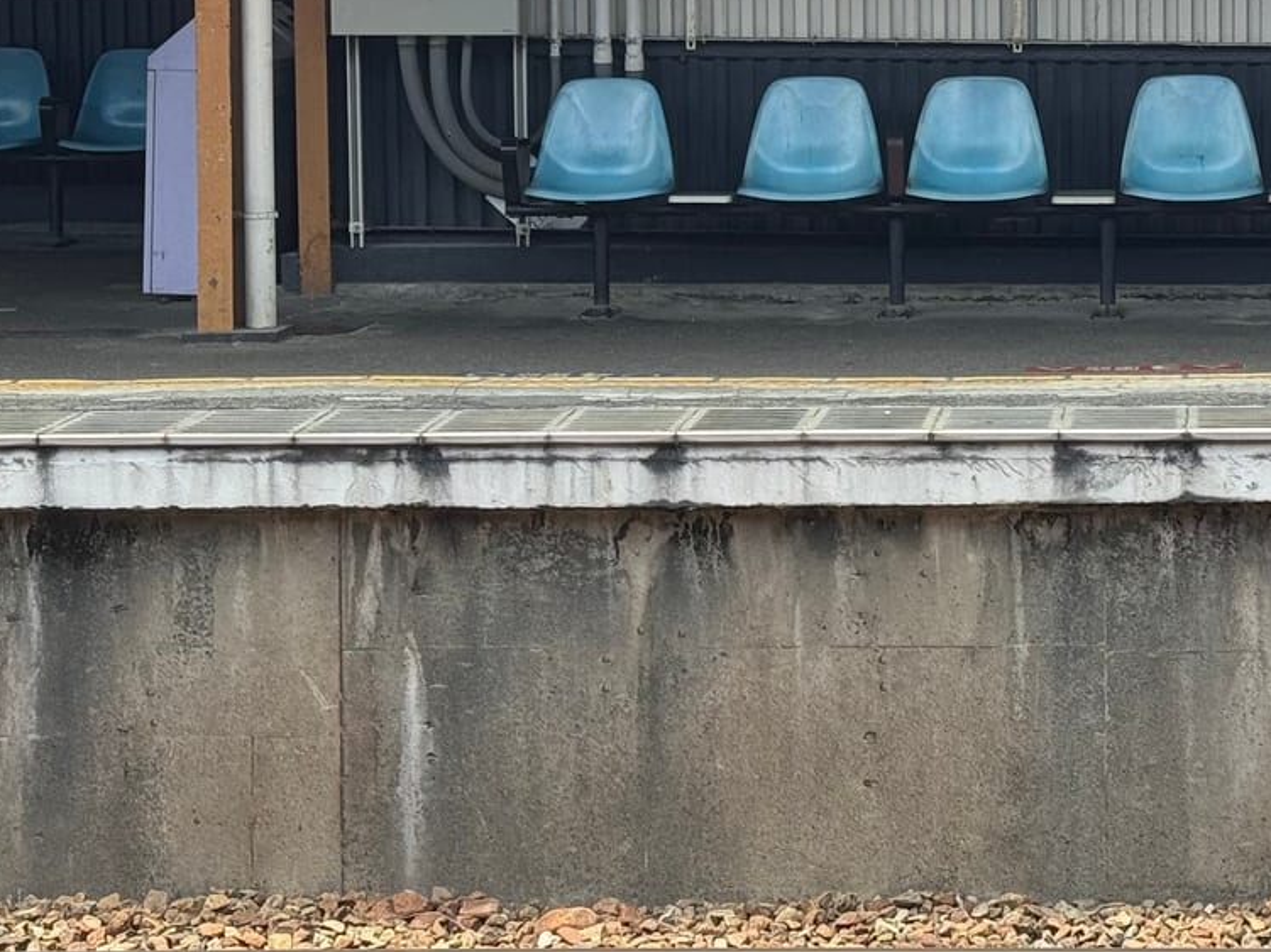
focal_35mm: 115
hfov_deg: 17.0
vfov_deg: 12.8
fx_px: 4222
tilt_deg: -4.4
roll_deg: -0.1
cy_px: 156
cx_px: 1024
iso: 64
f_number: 1.78
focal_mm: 6.76
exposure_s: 1/633
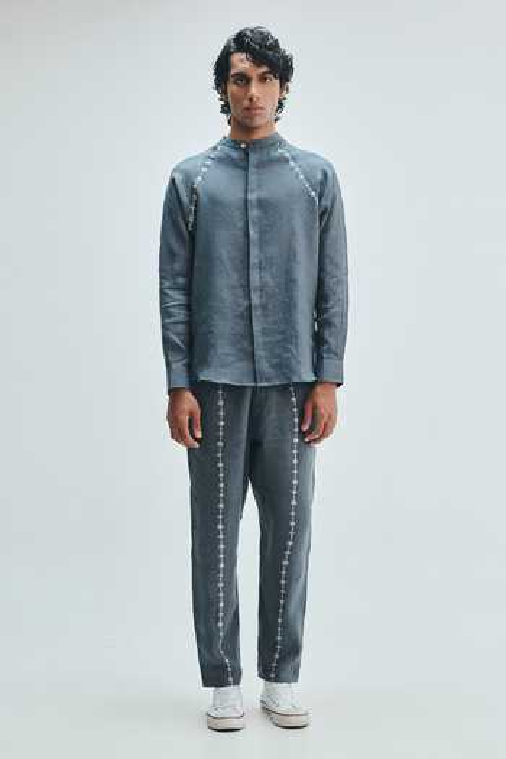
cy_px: 380
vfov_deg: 35.6
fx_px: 1181
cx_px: 253
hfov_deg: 24.2
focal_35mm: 56
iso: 400
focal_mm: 56
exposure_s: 1/125
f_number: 8
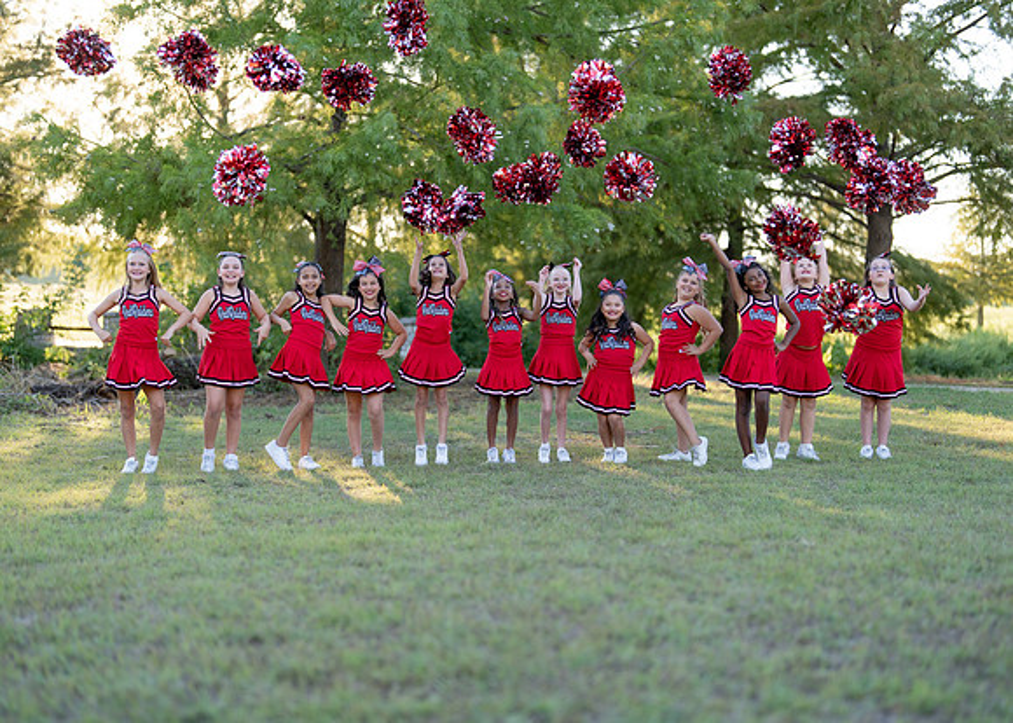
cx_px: 506
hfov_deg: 36.8
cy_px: 362
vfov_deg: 26.7
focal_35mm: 53
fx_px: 1524
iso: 125
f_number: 1.2
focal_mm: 50
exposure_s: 1/1000
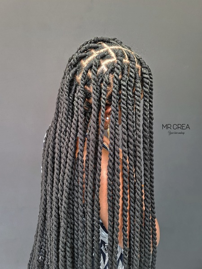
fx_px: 195
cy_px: 134
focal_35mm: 25
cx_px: 101
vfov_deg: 69.4
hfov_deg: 54.9
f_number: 1.8
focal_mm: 7
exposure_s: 1/50
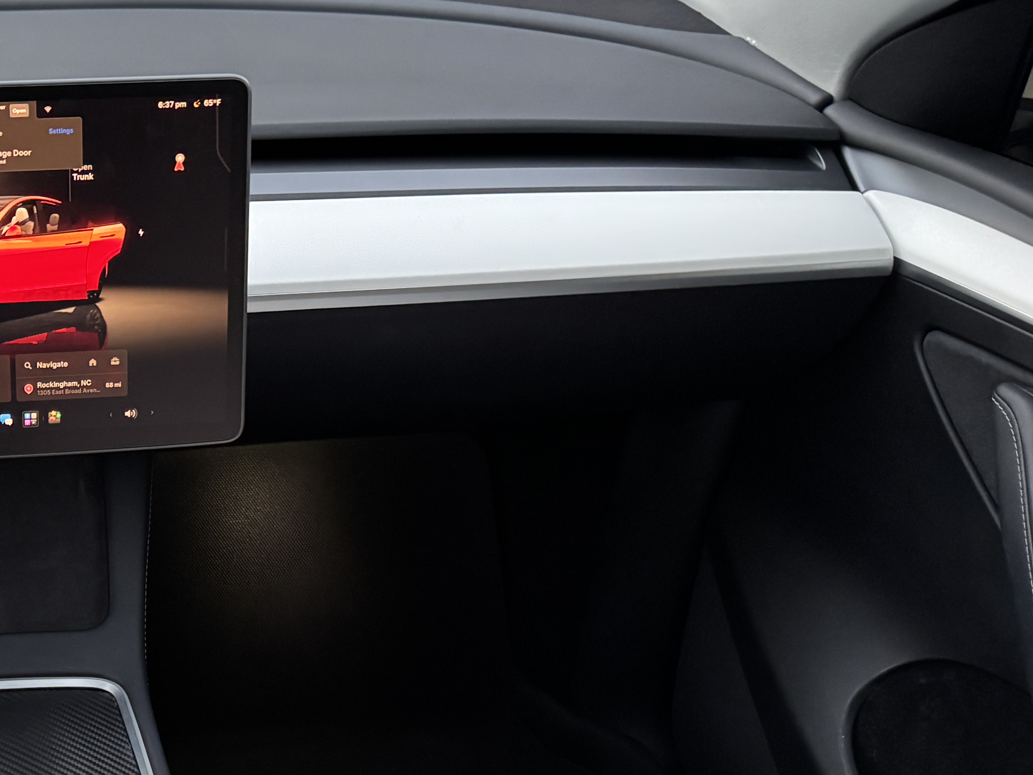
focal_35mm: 53
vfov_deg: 27.2
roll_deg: -0.5
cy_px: 572
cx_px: 13
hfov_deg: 33.3
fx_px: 1582
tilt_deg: -33.0
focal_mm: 6.76
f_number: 1.78
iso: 400
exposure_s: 1/60
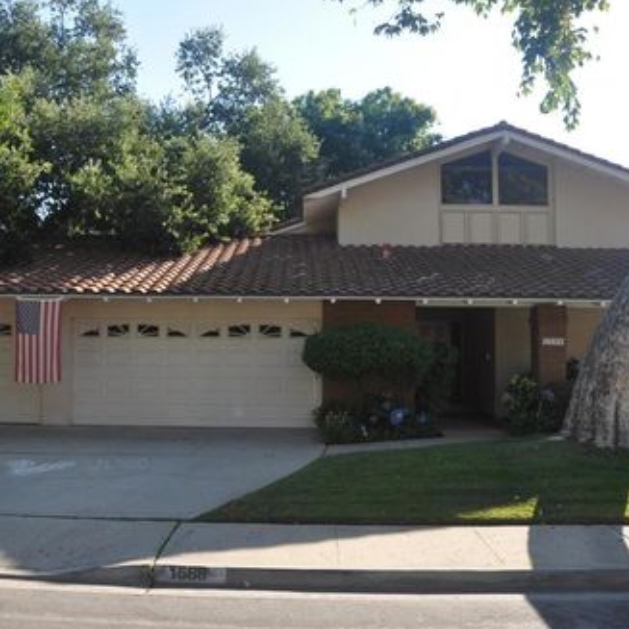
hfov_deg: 47.1
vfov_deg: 47.2
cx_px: 265
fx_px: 720
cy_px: 315
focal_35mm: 35
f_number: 8
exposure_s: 1/250
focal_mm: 18
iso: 200
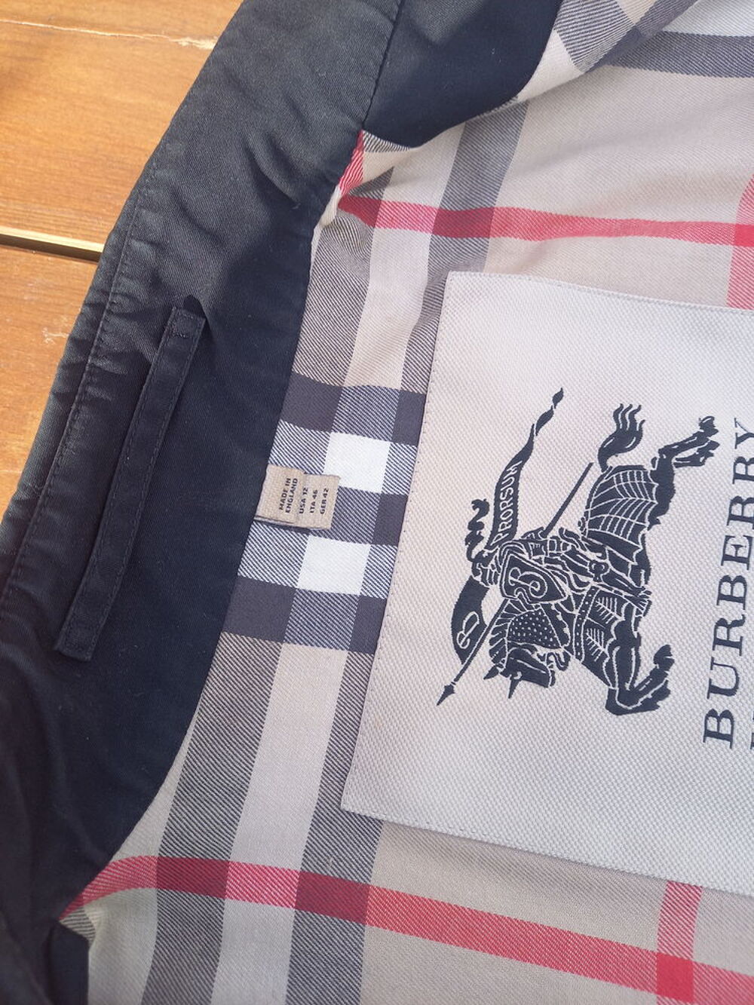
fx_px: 726
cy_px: 502
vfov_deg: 69.4
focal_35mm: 25
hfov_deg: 54.9
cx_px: 377
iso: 50
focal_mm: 4.6
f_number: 2
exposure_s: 1/132
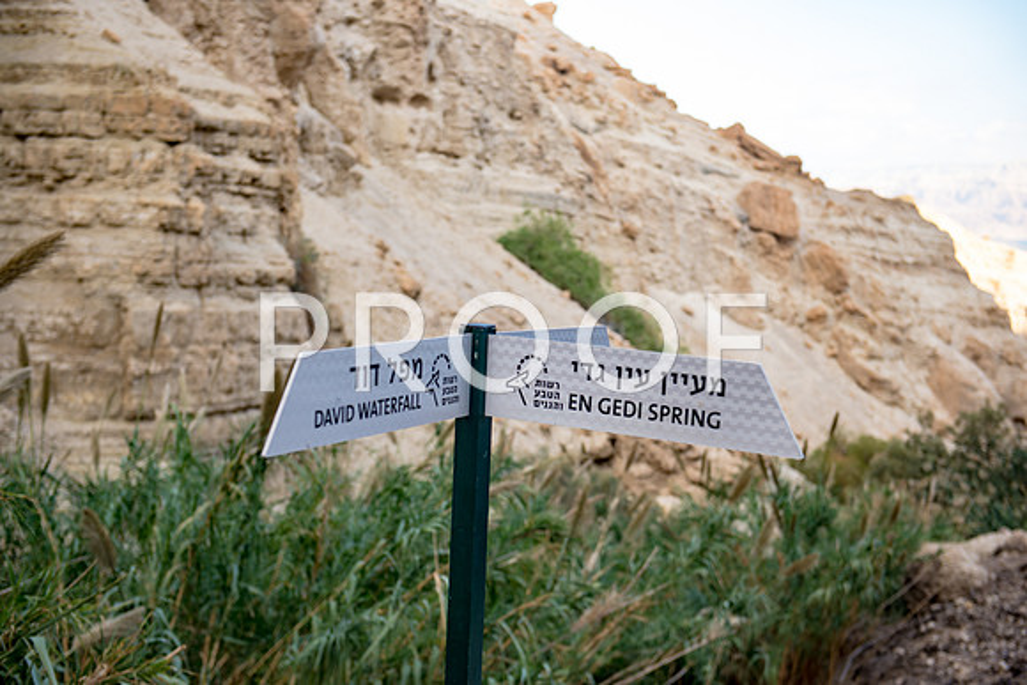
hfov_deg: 36.2
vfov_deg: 24.6
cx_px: 514
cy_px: 342
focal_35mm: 55
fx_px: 1569
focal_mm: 55
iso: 200
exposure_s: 1/400
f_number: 2.8
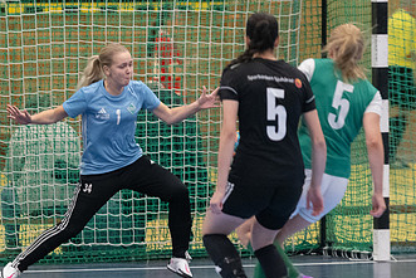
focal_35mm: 499
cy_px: 207
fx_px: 5768
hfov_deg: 4.1
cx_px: 104
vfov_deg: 2.8
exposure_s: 1/500
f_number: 3.5
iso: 7200
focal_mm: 185
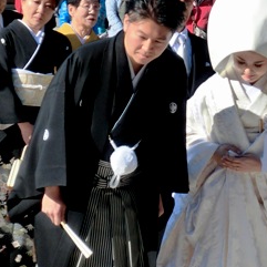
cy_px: 129
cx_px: 228
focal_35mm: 214
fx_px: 1867
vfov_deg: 8.2
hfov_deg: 8.2
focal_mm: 12.9
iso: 100
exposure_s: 1/125
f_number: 11.3
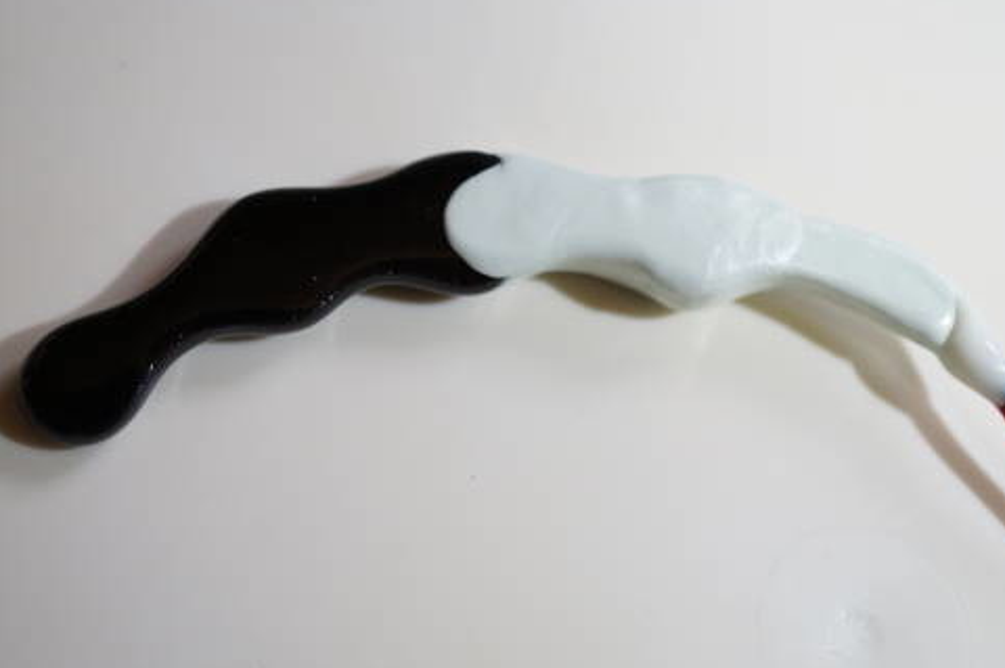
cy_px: 284
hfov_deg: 33.4
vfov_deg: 22.6
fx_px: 1673
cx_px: 433
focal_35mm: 60
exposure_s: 1/60
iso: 640
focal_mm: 30
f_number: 4
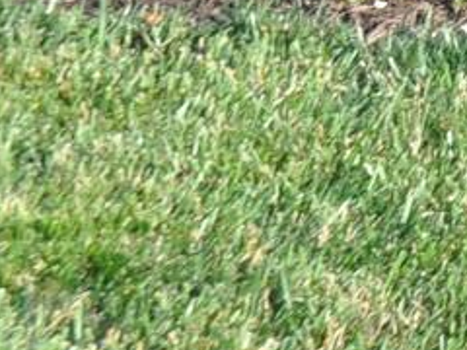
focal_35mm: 430
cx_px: 790
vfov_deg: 3.4
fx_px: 5802
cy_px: -788
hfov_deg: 4.6
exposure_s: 1/160
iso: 200
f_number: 6.3
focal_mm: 35
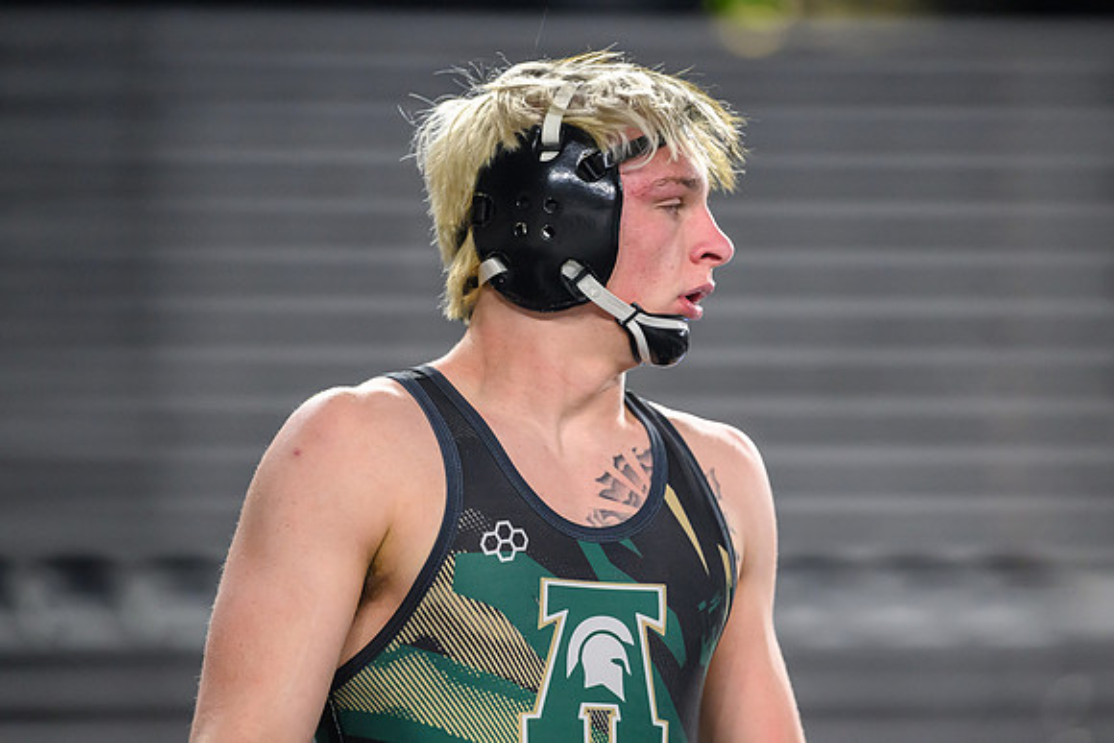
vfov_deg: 6.0
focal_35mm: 230
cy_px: 336
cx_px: 642
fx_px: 7132
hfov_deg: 8.9
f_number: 2.8
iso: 4000
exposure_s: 1/800
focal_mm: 195
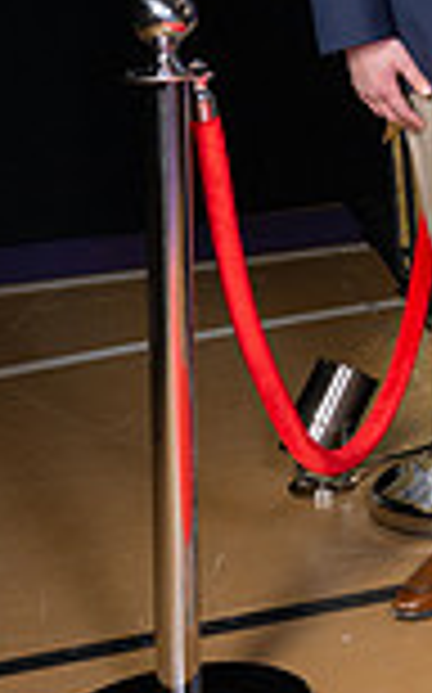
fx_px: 2208
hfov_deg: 9.5
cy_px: -160
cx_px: 1143
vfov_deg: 17.0
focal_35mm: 117
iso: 400
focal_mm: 30.5
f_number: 8
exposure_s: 1/125
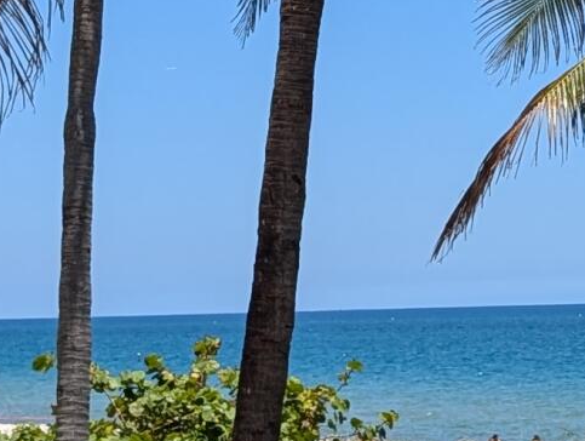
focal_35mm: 149
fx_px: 2522
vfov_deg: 9.8
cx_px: 676
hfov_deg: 12.9
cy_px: -132
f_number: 1.68
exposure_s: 1/1497
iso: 23
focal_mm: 6.9
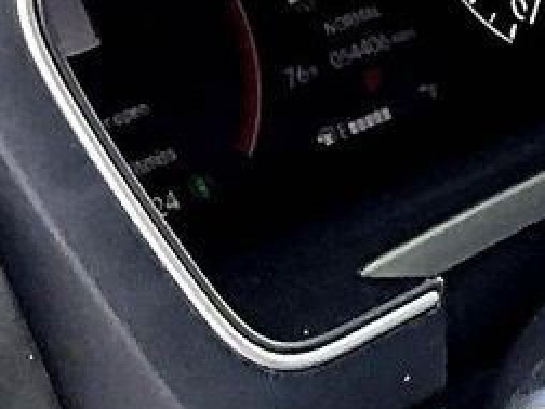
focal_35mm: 184
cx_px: 1071
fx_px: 2897
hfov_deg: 10.0
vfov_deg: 8.1
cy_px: 273
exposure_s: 1/122
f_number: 1.8
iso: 64
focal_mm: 3
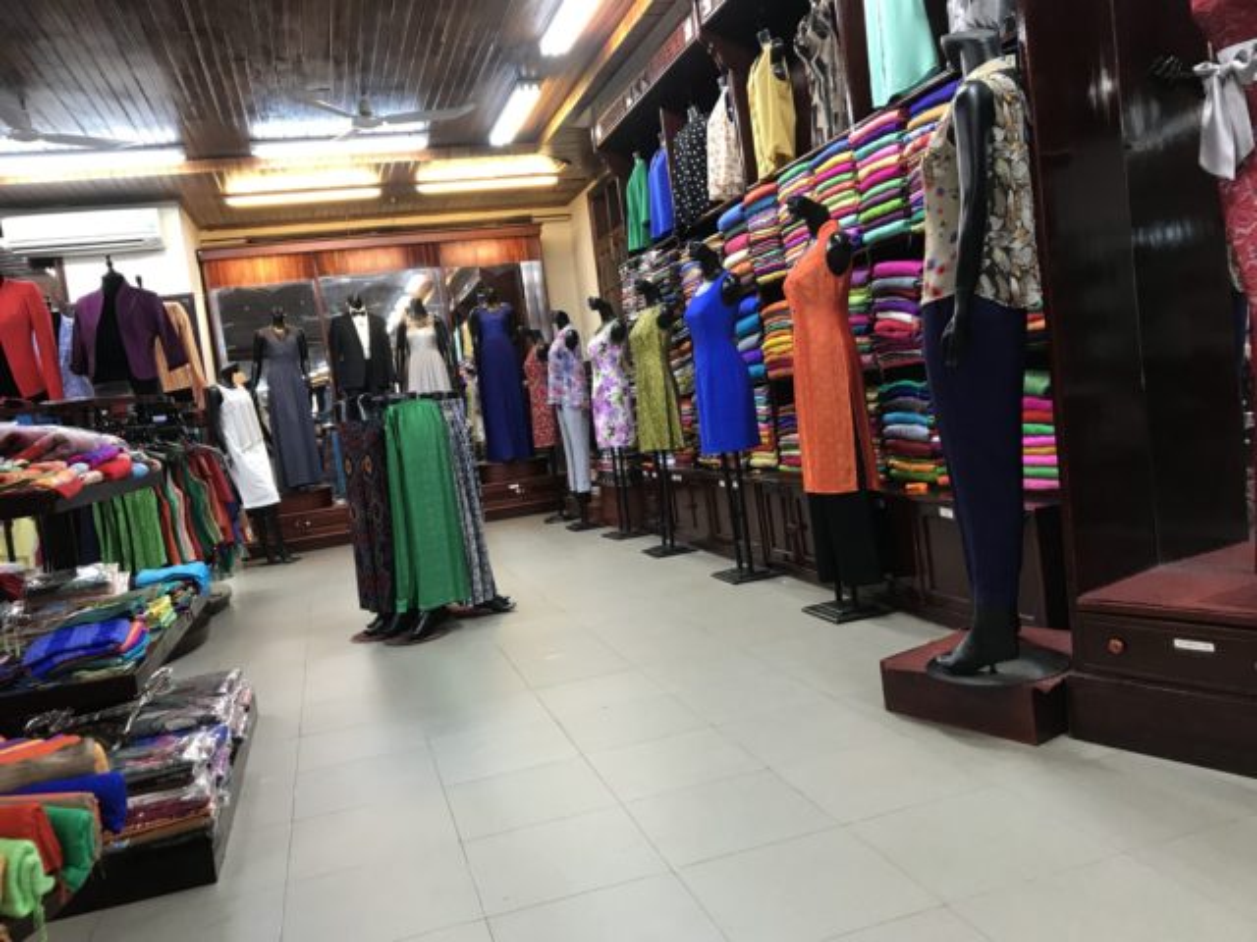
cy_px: 471
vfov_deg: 49.7
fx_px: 1017
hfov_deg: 63.4
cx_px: 628
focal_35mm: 28
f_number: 1.8
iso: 40
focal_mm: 3.99
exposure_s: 1/20
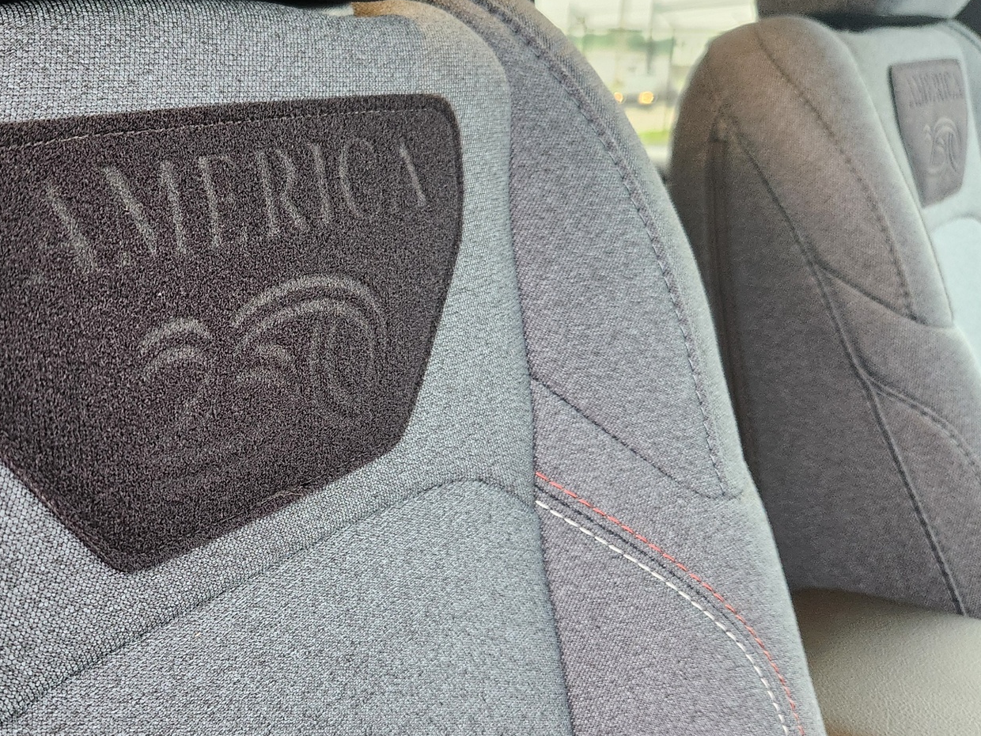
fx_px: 1077
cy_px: 395
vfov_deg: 37.7
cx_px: 260
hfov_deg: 47.4
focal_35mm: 38
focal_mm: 5.4
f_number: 1.8
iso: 640
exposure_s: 1/60
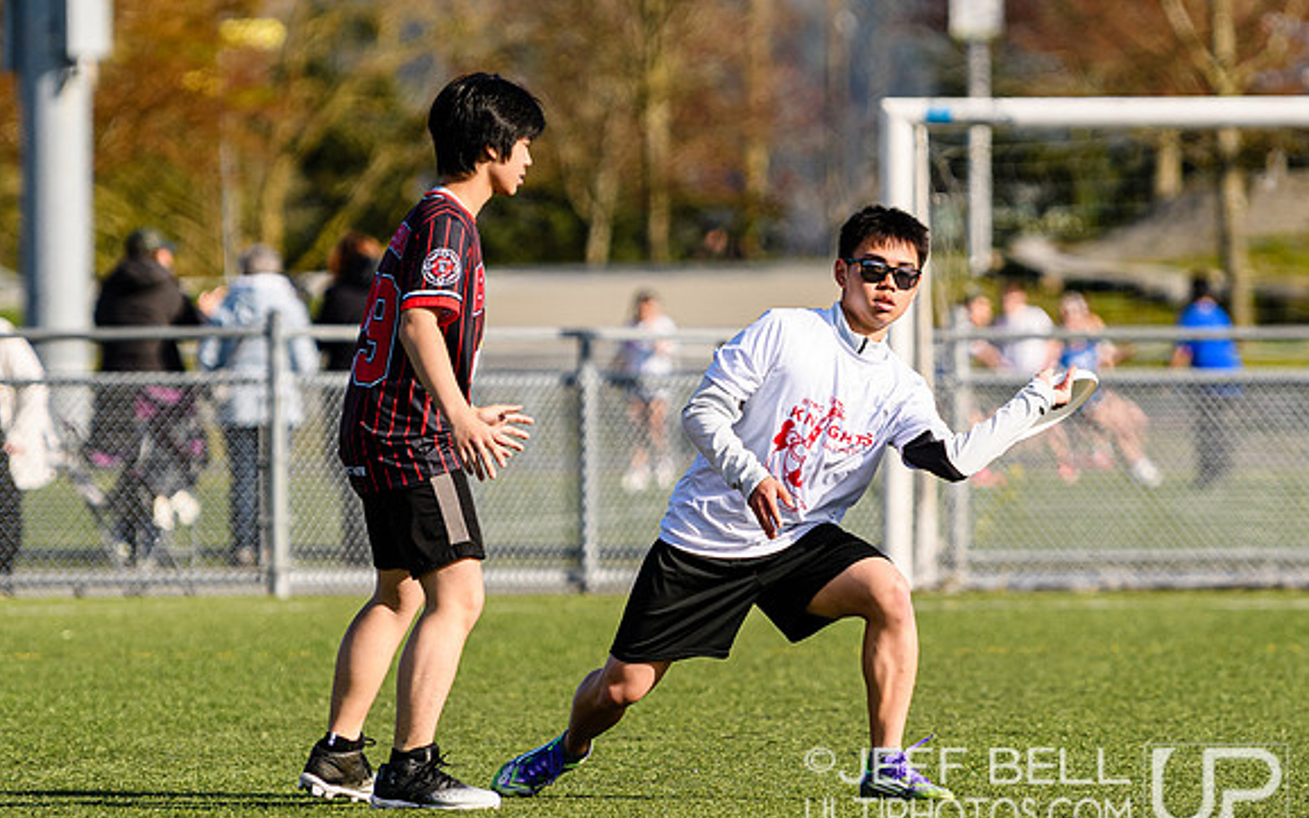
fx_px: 16835
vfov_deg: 2.8
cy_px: 403
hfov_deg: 4.5
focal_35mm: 472
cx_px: 797
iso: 160
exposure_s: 1/2500
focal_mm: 185
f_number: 3.2
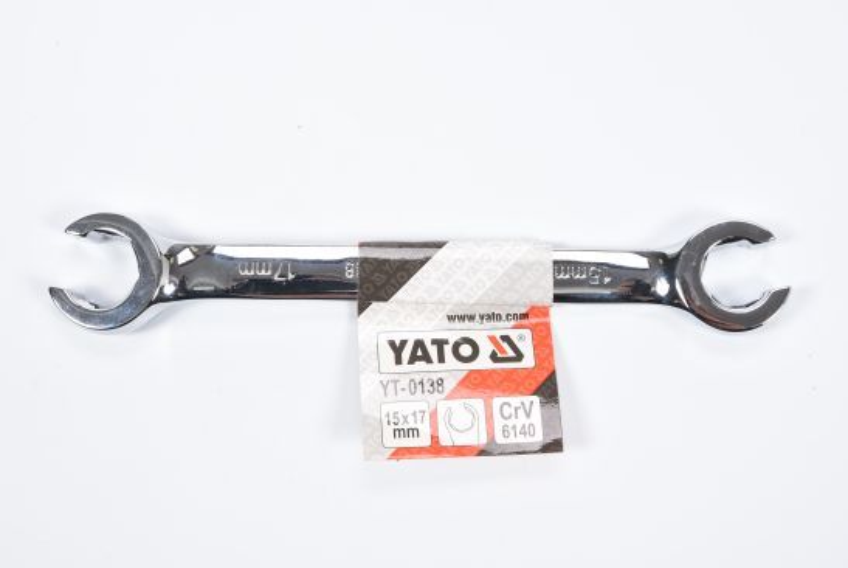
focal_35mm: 75
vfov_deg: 18.2
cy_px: 284
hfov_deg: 27.0
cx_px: 424
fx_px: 1769
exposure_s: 1/125
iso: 250
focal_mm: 50
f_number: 14
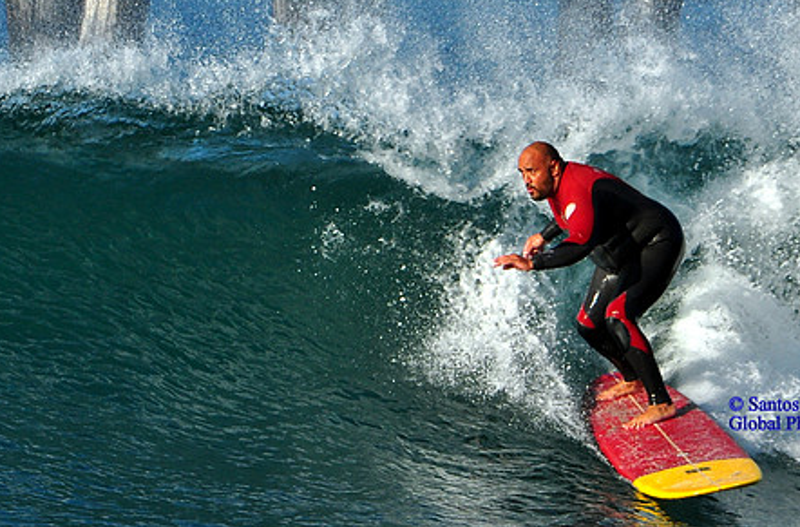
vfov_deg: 1.3
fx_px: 23973
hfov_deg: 1.9
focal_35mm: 1083
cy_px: 293
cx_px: 501
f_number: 11
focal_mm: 550
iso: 250
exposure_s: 1/500
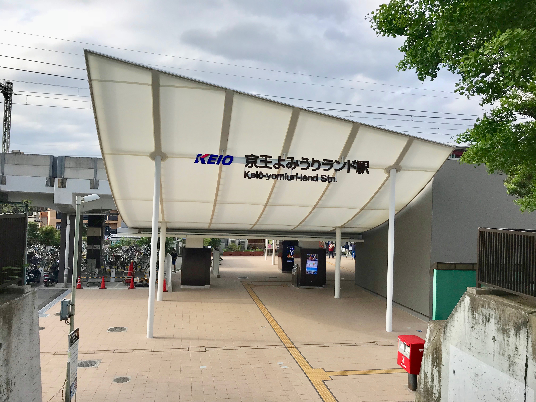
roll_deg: -1.6
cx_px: 268
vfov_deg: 49.7
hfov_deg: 63.4
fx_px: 434
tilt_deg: +2.0
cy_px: 201
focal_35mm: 28
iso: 20
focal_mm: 3.99
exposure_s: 1/1623
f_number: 1.8
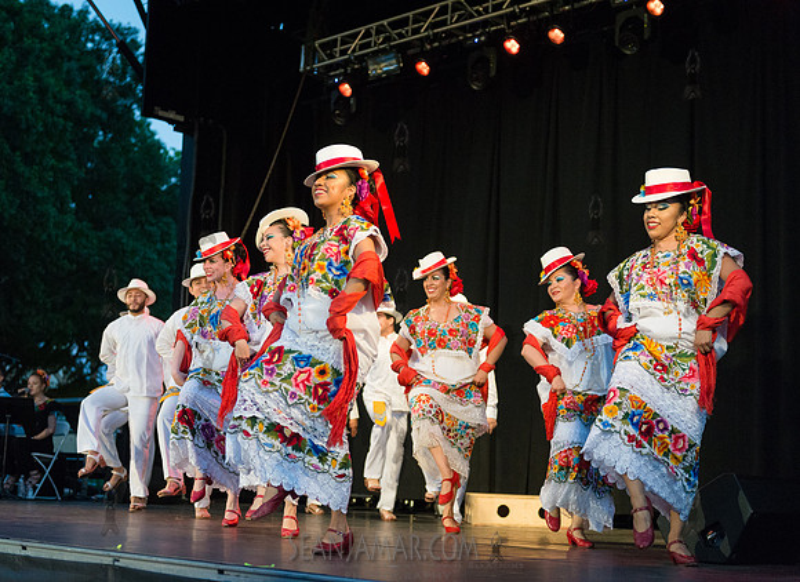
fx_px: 1333
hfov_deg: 33.4
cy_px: 291
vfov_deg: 24.6
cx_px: 364
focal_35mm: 58
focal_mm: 55
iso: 4000
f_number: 2.8
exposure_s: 1/1000
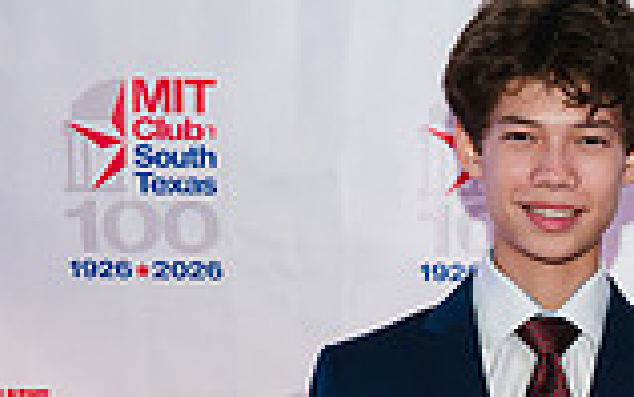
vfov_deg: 8.5
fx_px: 2646
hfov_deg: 12.6
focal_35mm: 153
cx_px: 1112
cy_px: 417
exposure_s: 1/200
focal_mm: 41
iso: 4000
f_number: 3.5
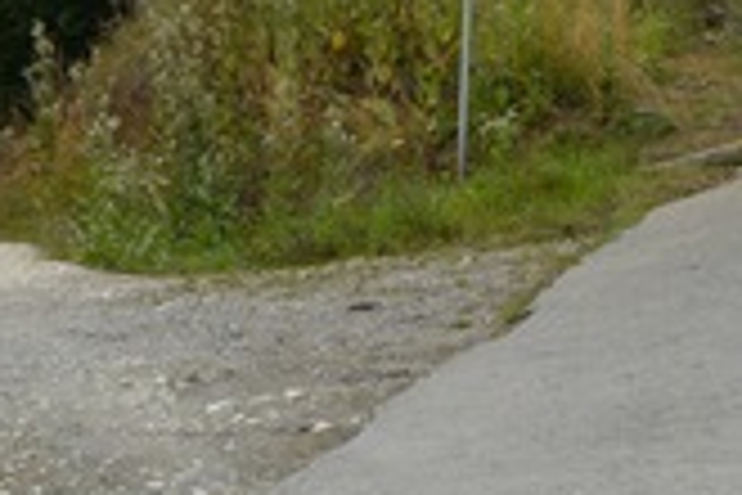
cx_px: 459
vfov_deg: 12.7
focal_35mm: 105
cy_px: -135
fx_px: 2164
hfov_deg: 19.4
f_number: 9
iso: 100
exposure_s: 1/320
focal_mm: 18
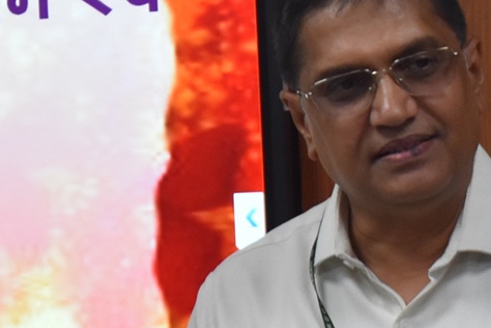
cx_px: -170
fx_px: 4078
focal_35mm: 299
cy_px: 85
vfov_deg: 4.6
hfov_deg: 6.8
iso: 1100
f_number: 5
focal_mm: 42
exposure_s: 1/125
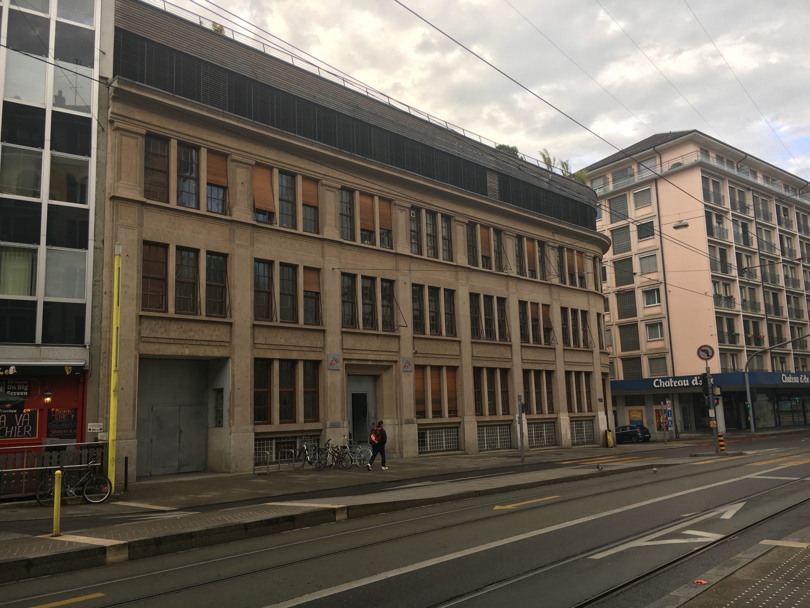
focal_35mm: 29
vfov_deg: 48.2
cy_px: 304
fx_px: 679
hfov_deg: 61.7
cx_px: 405
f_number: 2.2
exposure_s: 1/106
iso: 25
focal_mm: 4.15
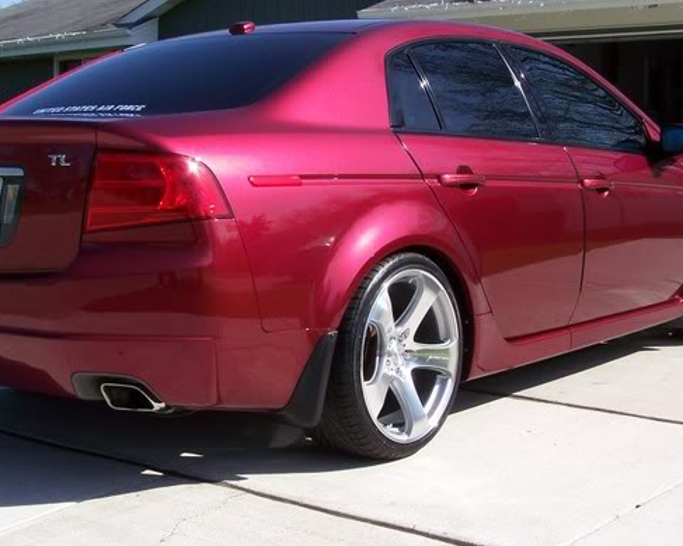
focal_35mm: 61
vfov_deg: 25.0
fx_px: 1232
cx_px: 295
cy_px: 286
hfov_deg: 30.9
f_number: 4
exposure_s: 1/500
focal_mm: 6.3
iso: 80
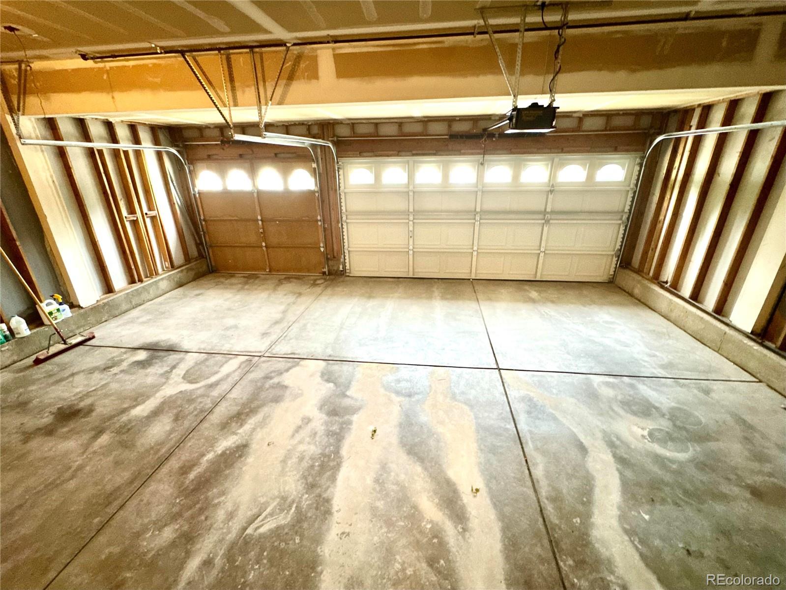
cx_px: 393
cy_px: 295
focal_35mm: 14
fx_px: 318
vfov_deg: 85.7
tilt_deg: -22.3
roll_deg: +2.2
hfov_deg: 102.1
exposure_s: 1/60
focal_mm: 2.22
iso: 800
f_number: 2.2
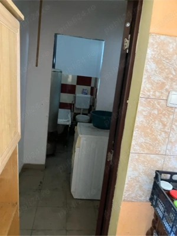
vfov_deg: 63.4
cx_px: 88
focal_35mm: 28
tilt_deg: -9.9
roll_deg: -5.2
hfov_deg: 49.7
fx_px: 191
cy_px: 118
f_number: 1.8
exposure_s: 1/36
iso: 400
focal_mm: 3.99
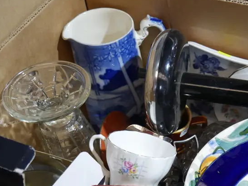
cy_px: 157
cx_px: 214
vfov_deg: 23.9
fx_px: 430
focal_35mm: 60
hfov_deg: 31.0
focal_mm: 16
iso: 640
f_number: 3.6
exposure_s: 1/60
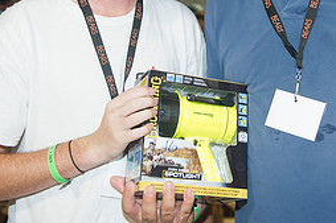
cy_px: 21
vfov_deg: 20.8
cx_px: 242
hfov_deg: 31.0
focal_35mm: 64
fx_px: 597
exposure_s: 1/160
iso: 400
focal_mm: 28
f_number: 2.8
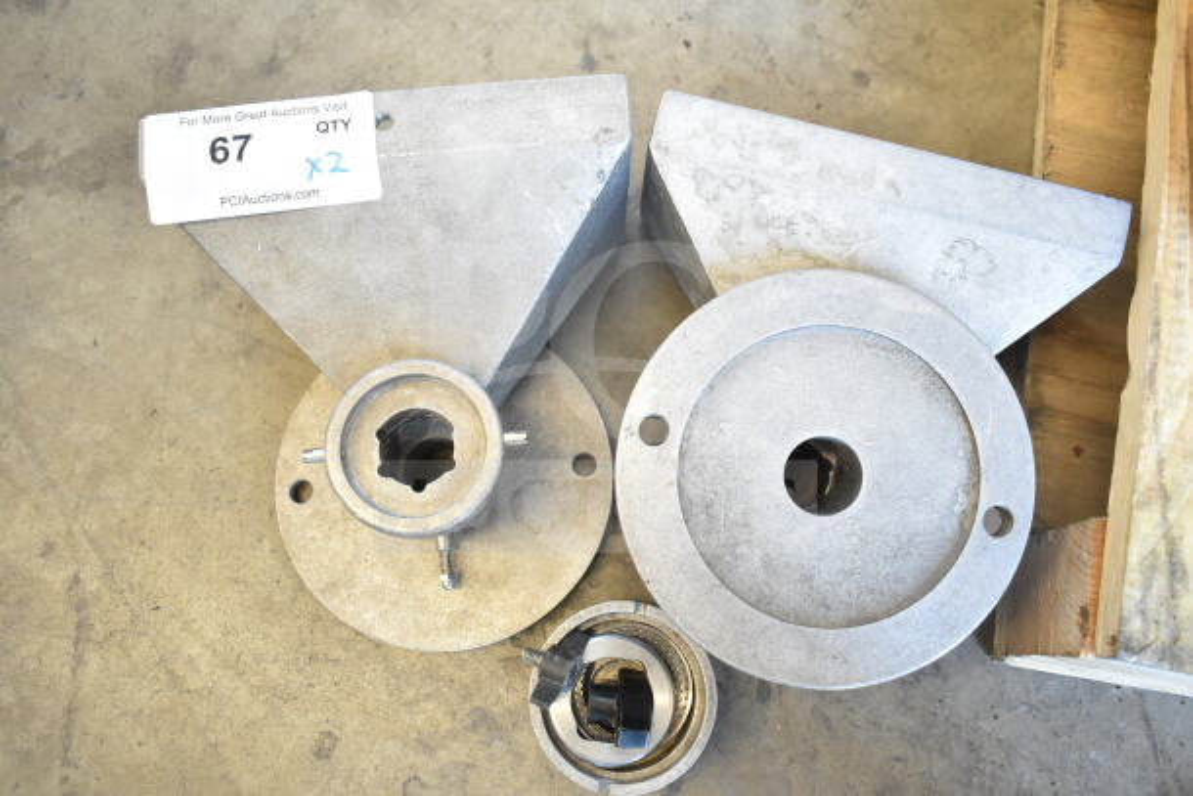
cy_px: 398
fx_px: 1044
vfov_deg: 41.7
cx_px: 596
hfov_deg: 59.5
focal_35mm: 32
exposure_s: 1/80
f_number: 3.8
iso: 1600
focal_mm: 21
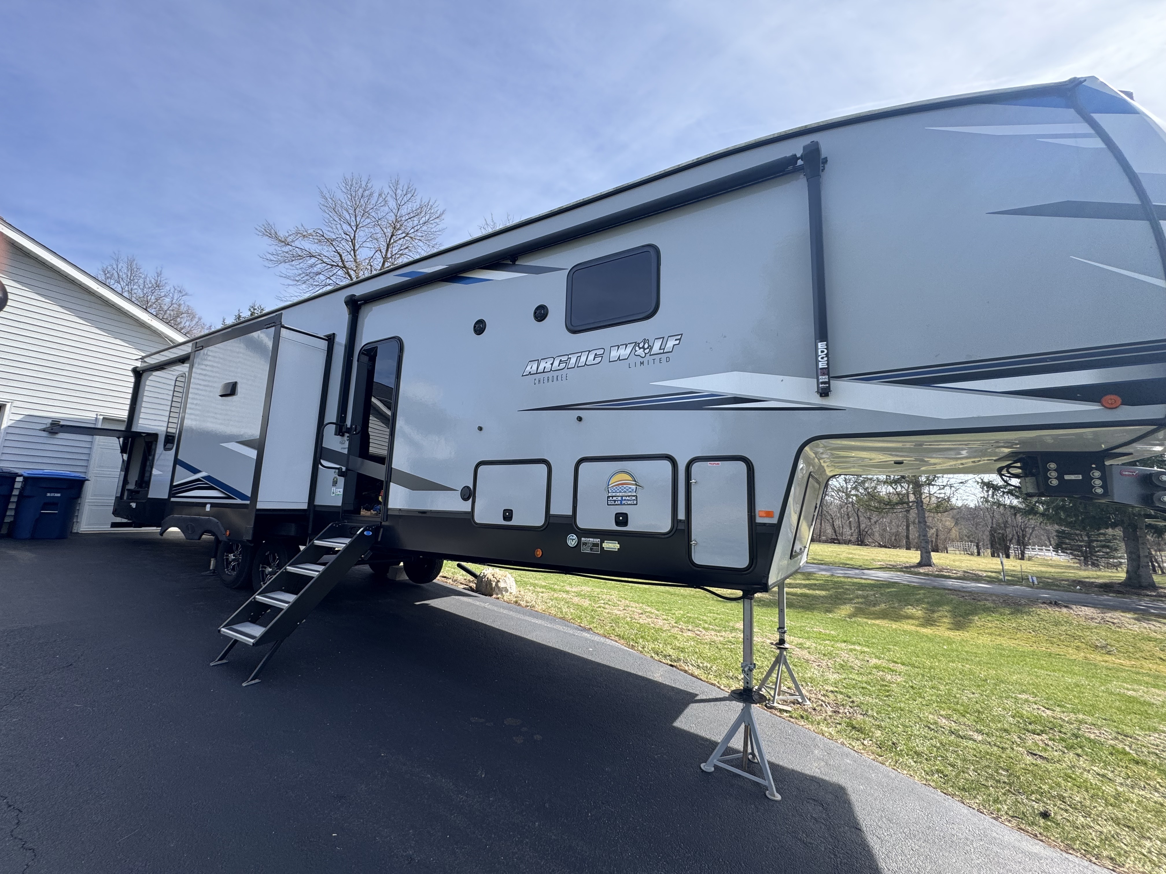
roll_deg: -2.7
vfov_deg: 85.7
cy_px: 437
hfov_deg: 102.1
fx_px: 472
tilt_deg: +7.7
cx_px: 583
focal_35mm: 14
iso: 40
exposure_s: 1/631
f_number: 2.2
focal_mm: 2.22
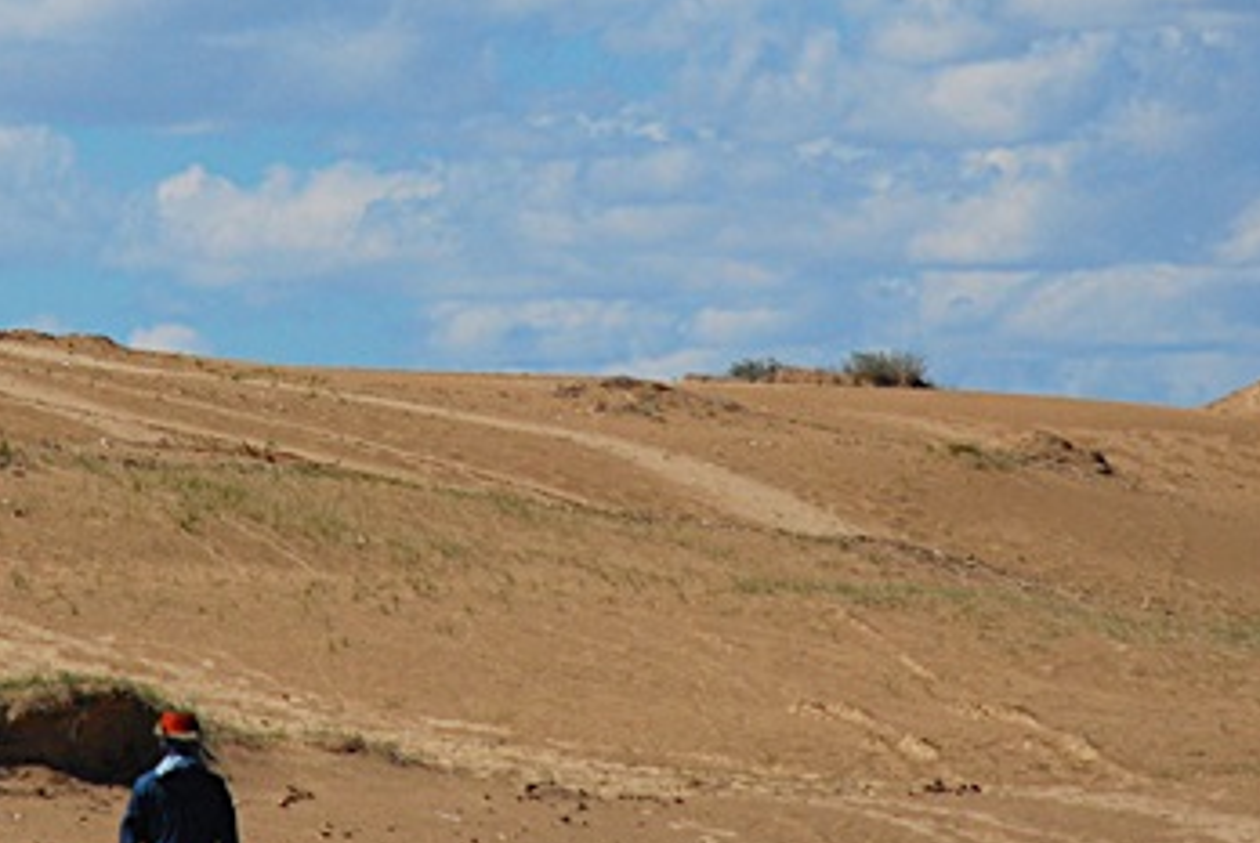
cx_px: 344
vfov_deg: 3.0
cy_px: 127
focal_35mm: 466
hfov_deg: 4.4
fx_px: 16336
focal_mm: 135
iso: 400
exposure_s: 1/3200
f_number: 6.3
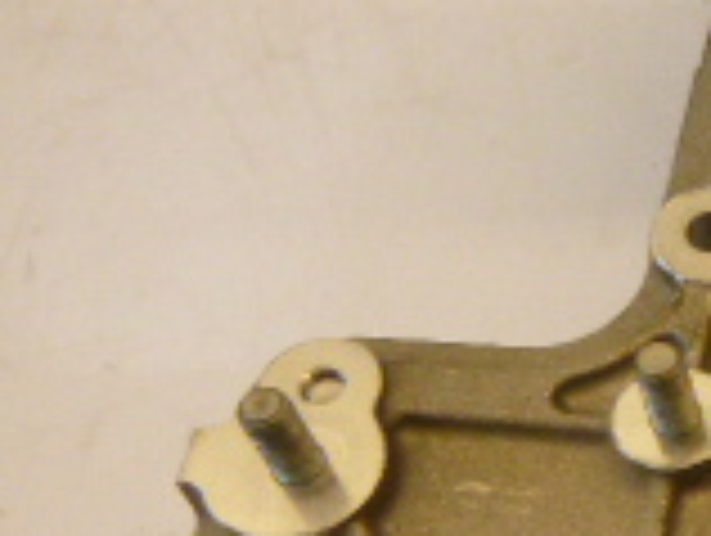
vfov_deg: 14.6
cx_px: 1341
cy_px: 455
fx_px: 2078
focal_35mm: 101
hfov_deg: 16.0
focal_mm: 4.5
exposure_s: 1/60
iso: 160
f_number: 3.9
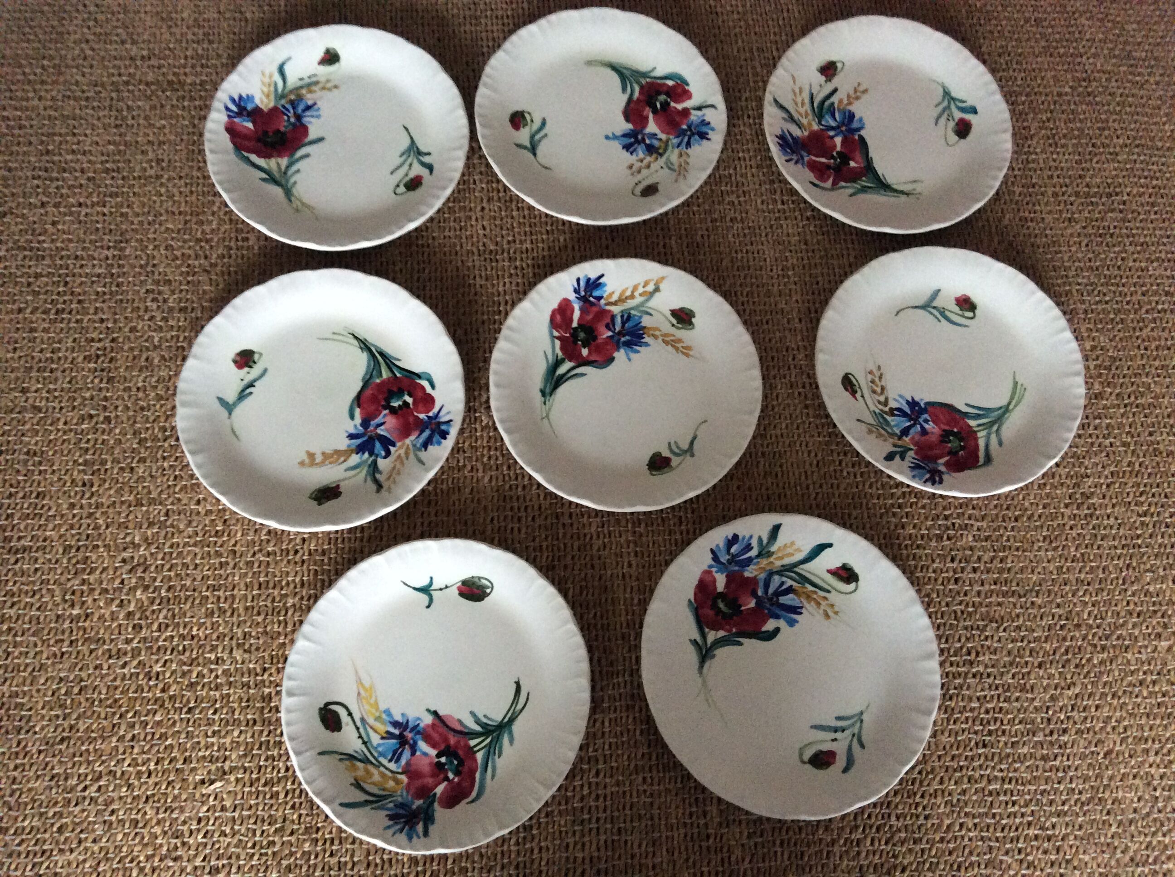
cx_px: 588
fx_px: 1085
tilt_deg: -70.9
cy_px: 438
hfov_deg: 56.9
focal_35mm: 32
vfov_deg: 44.1
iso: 250
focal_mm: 3.3
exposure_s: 1/25
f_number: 2.4
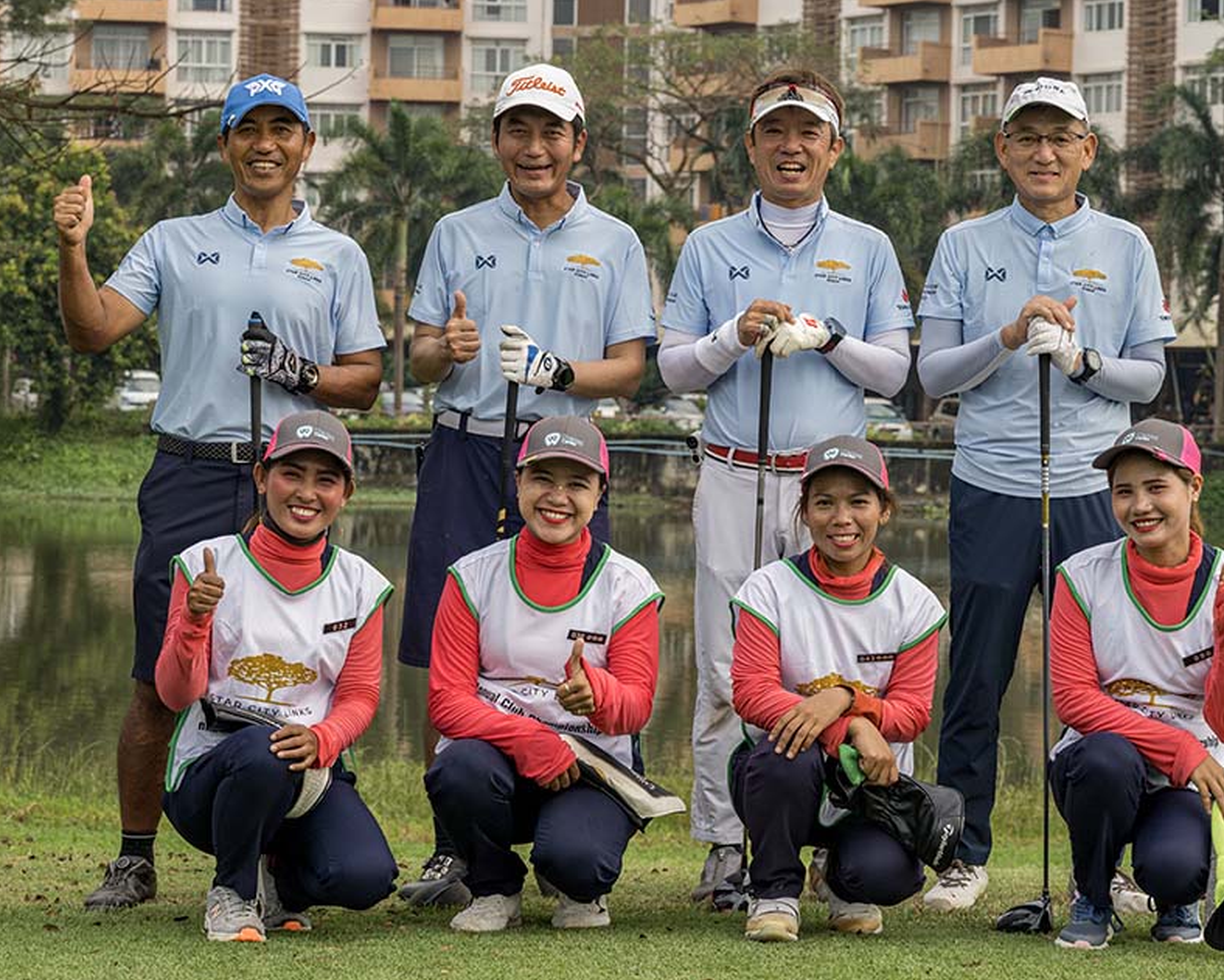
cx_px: 715
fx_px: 2899
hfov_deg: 23.8
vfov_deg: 19.2
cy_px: 494
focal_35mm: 80
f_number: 7.1
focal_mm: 70
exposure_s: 1/400
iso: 360
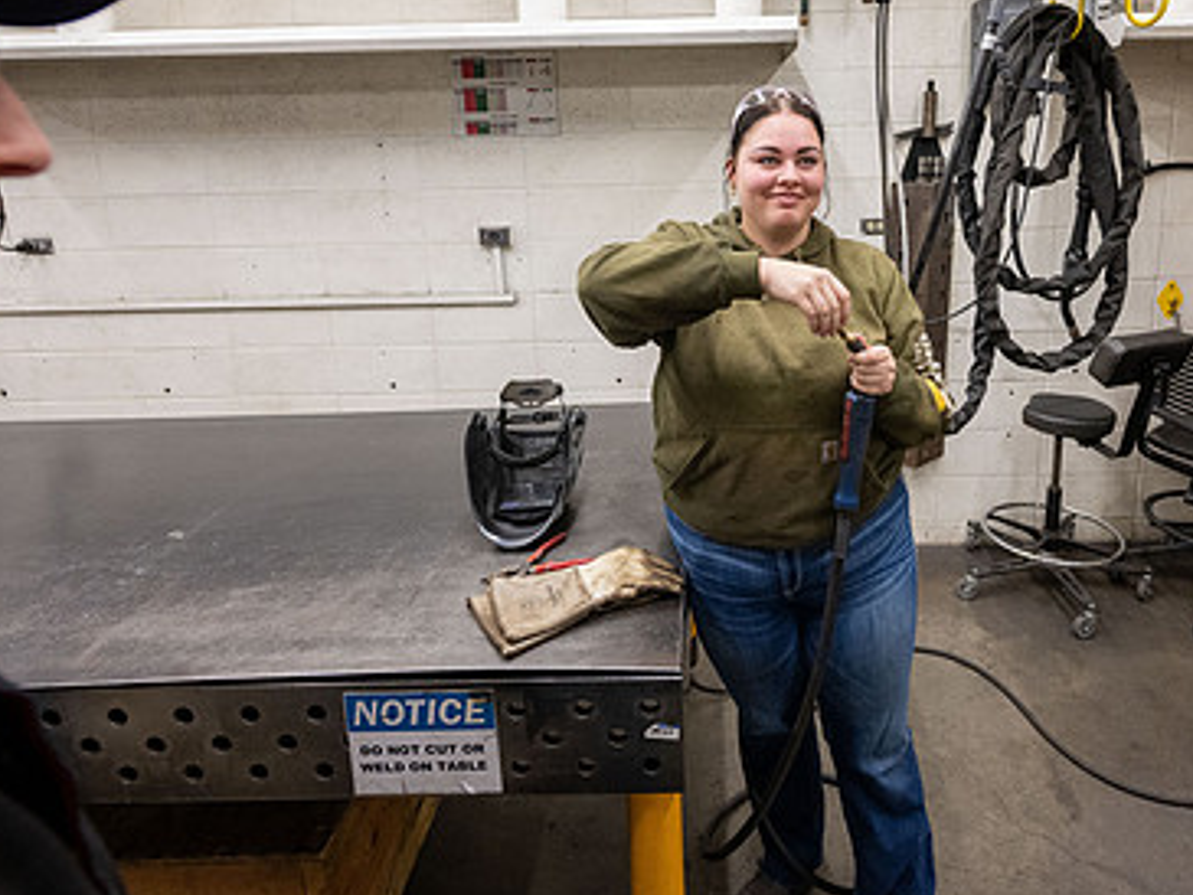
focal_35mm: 22
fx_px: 758
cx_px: 716
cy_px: 315
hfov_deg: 75.5
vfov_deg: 60.0
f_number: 4
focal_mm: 14
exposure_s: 1/200
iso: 2000
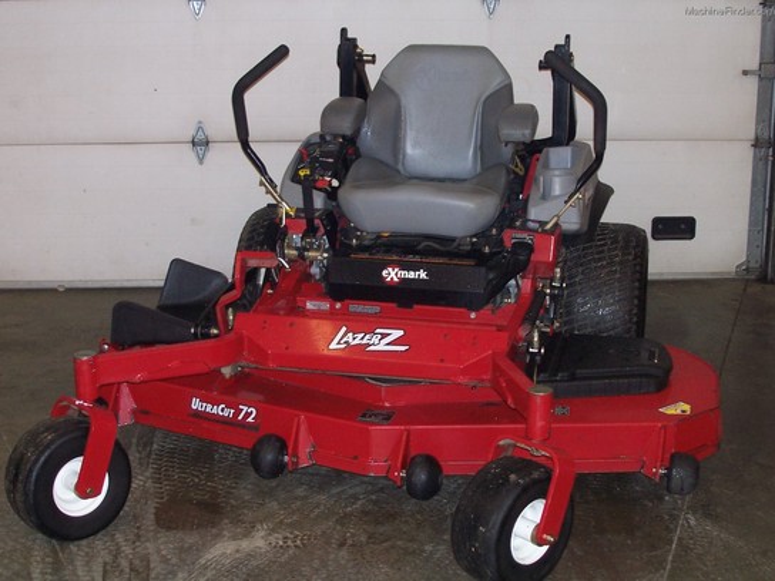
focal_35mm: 60
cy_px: 290
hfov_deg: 32.2
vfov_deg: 24.4
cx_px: 388
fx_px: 1343
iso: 140
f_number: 2.8
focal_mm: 10.3
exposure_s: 1/90
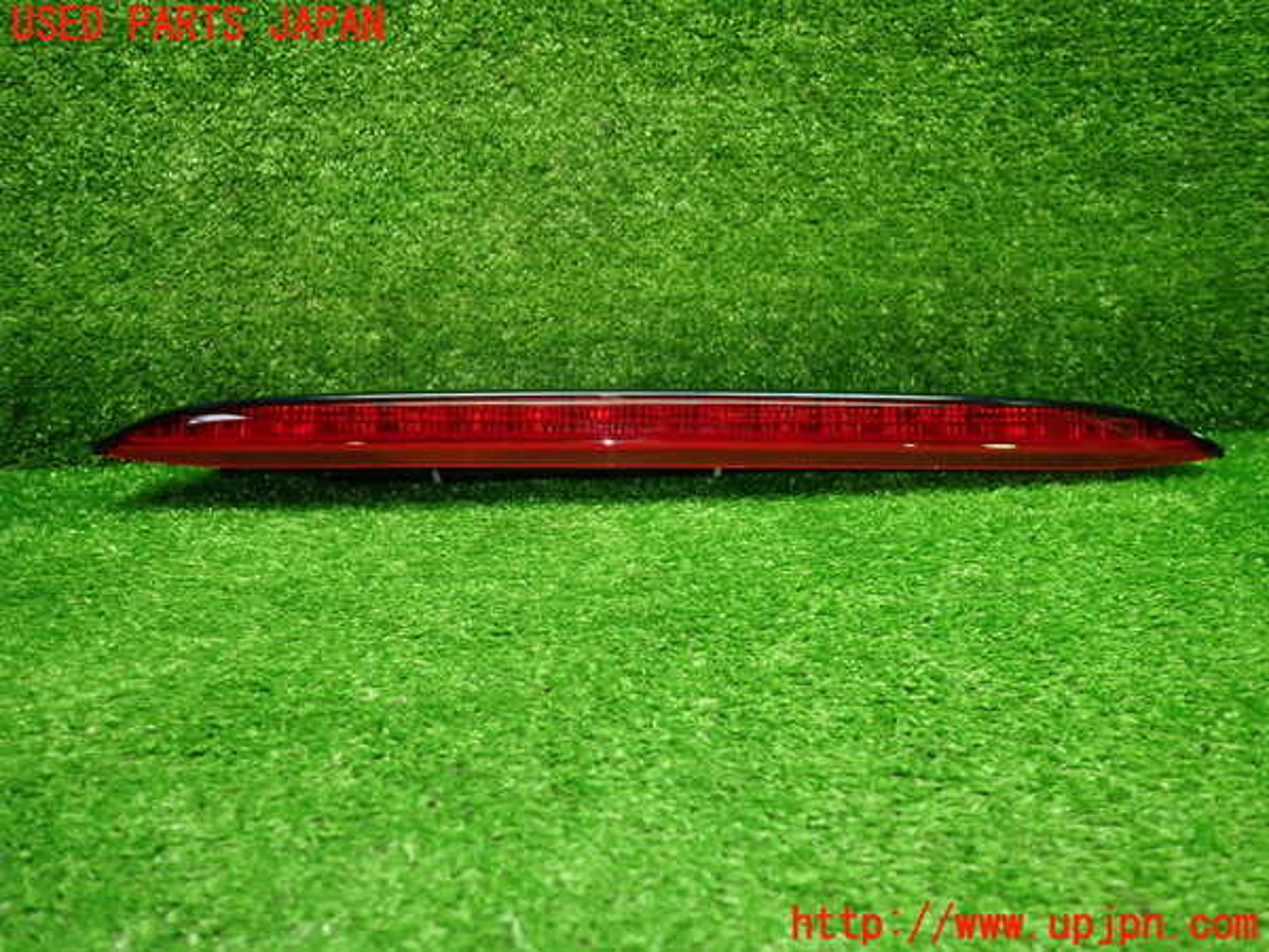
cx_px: 634
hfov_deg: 69.4
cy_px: 476
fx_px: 916
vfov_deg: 54.9
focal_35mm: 25
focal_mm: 4.5
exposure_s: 1/40
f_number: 2
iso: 200
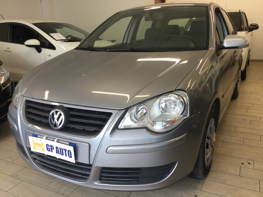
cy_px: 98
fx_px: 236
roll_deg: +1.4
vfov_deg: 45.4
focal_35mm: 31
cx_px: 132
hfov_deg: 58.4
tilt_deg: -13.3
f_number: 2.4
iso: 25
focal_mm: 3.3
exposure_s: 1/33
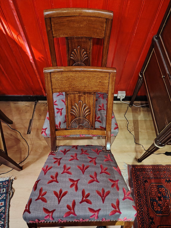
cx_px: 86
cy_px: 114
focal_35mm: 24
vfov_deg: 71.6
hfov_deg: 56.8
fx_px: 158
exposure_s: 1/25
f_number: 1.75
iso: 1909
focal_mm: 5.25
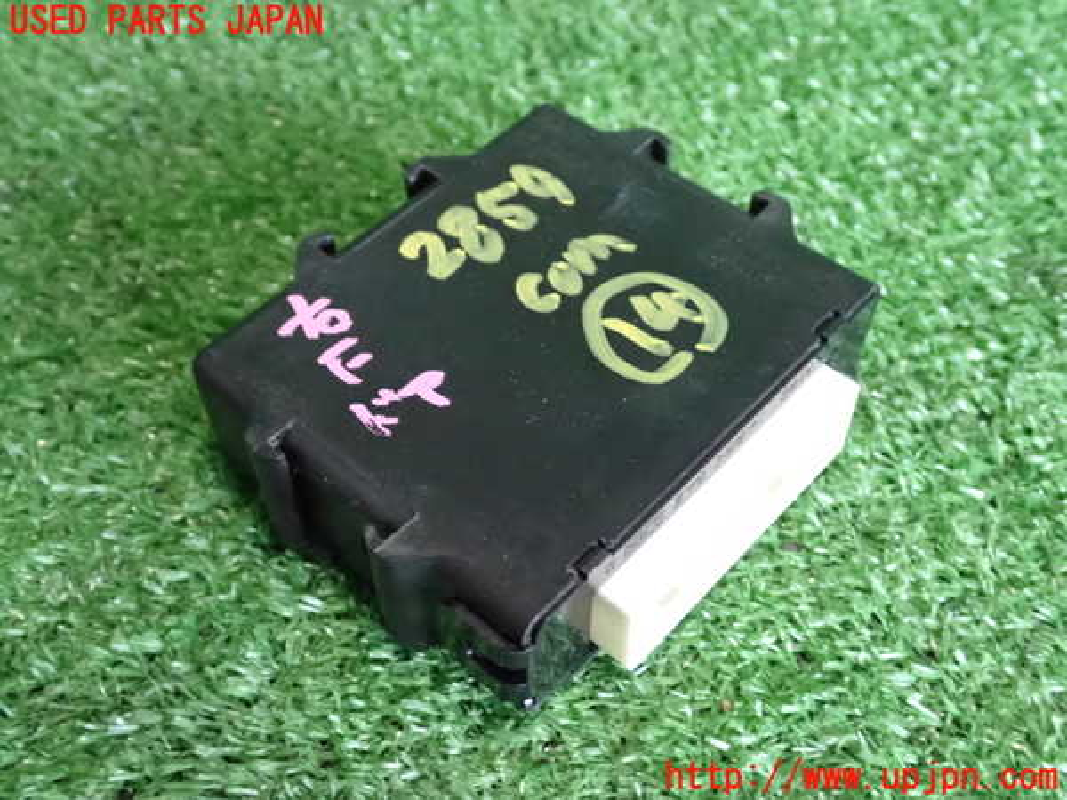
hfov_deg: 45.8
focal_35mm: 41
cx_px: 534
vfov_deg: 35.1
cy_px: 400
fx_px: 1264
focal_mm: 7.31
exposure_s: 1/60
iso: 2000
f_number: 2.8
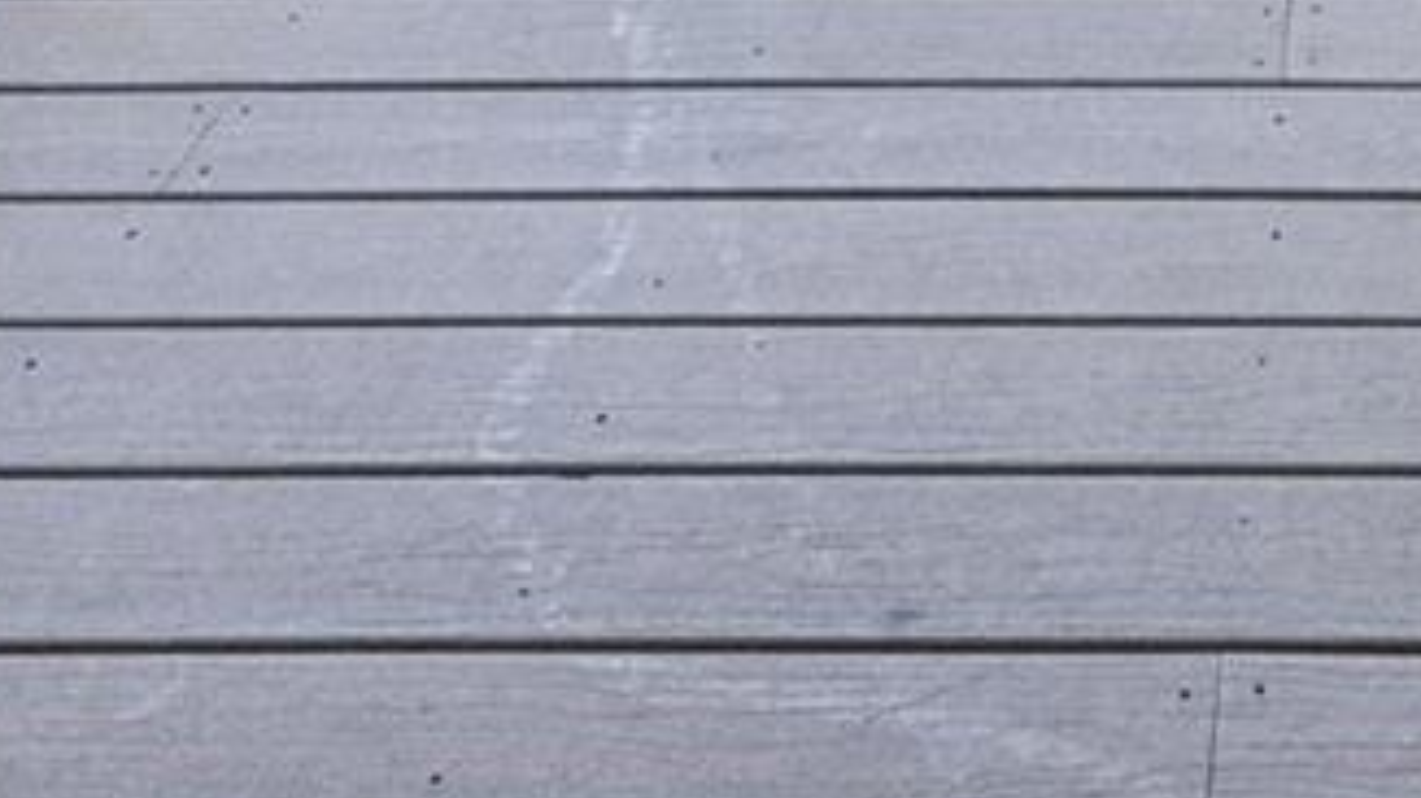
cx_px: 1404
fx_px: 2712
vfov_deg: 11.4
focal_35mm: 72
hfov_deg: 27.7
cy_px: -1483
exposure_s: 1/50
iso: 64
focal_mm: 14
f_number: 11
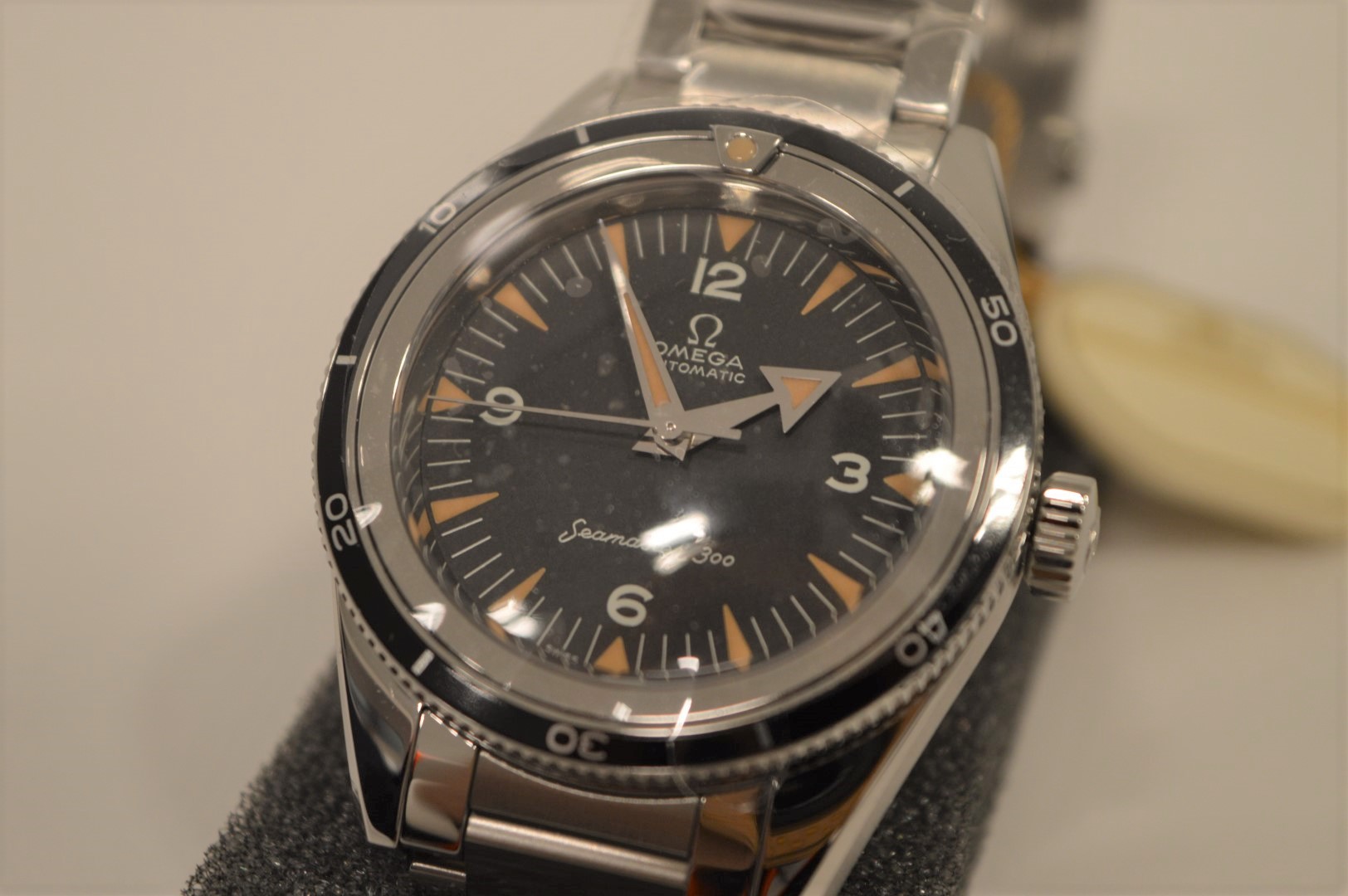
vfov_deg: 16.5
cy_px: 448
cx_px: 674
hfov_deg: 24.6
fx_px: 3087
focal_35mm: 82
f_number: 5.6
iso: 400
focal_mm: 55
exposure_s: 1/50
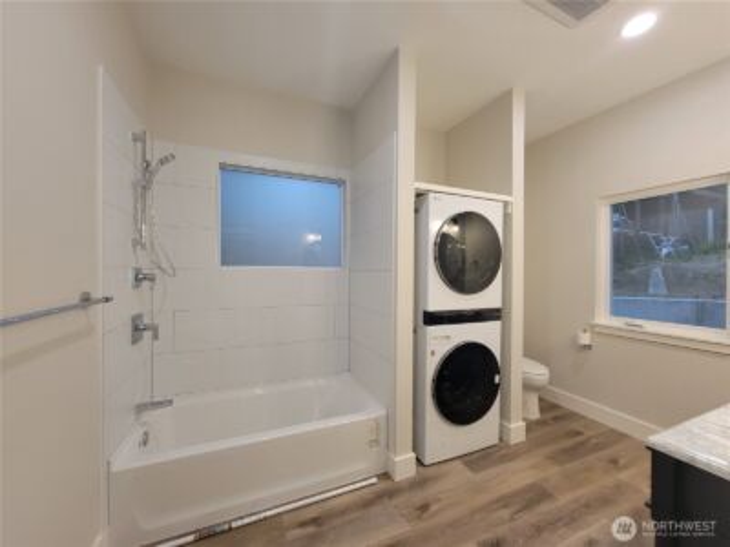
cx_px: 365
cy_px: 274
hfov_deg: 106.2
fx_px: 274
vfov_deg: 89.9
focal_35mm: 13
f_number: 2.2
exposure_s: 1/60
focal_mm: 2.2
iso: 160
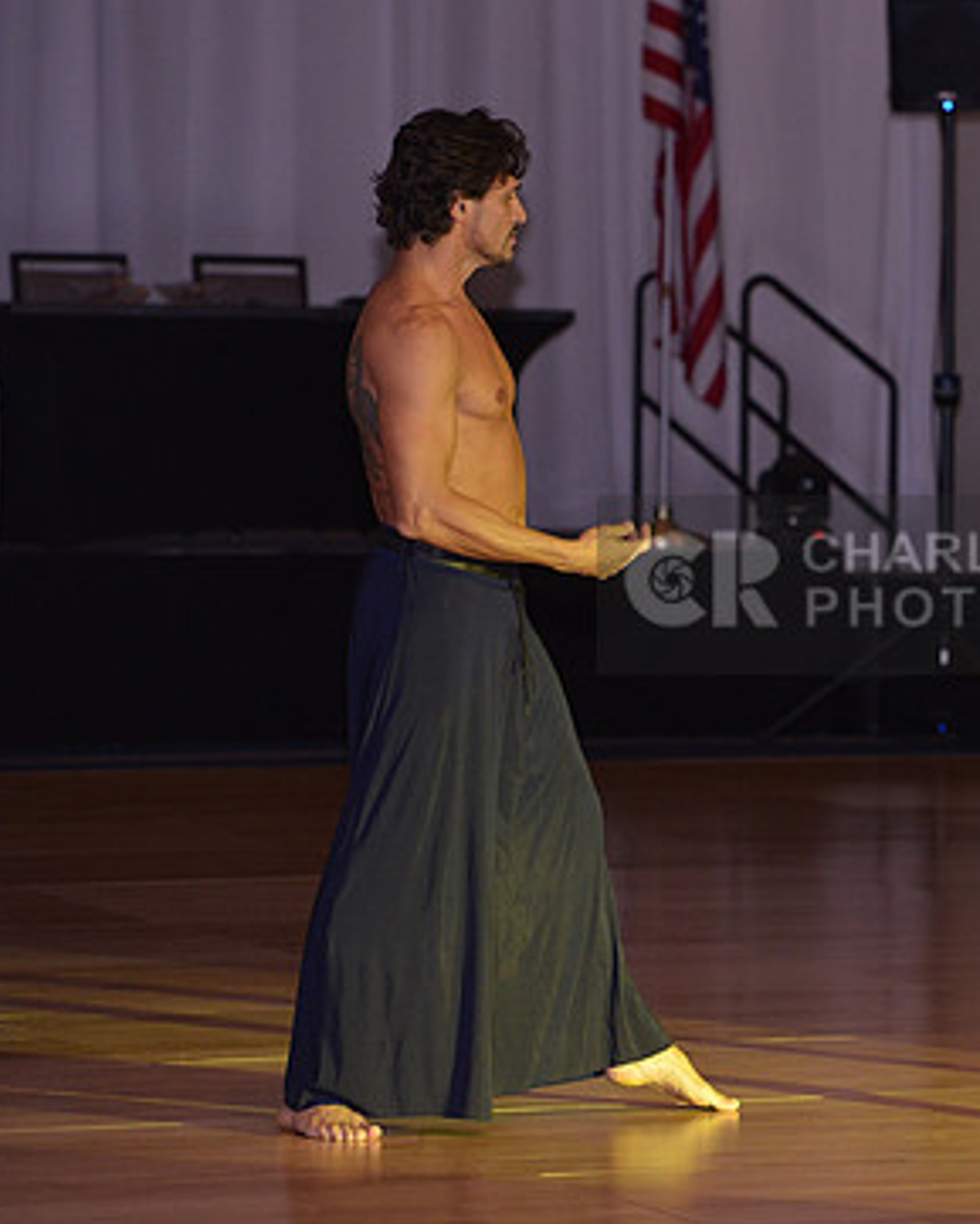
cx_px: 966
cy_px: 585
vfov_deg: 8.5
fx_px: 8190
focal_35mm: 226
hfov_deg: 6.8
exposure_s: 1/250
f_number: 5
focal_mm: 150
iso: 1600
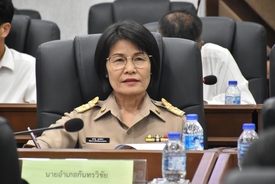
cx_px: 138
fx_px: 1604
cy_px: 92
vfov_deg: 6.5
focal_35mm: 210
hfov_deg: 9.8
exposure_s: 1/60
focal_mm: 140
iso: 2500
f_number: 5.6
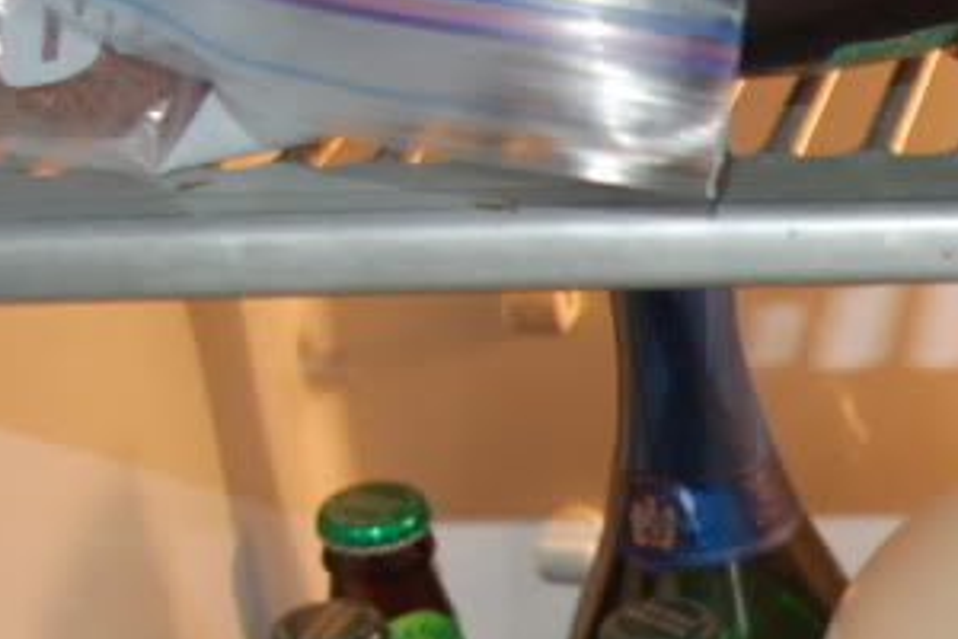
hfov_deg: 13.6
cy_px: 968
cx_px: 1368
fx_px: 3805
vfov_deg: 9.3
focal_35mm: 143
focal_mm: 28
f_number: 3.5
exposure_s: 1/60
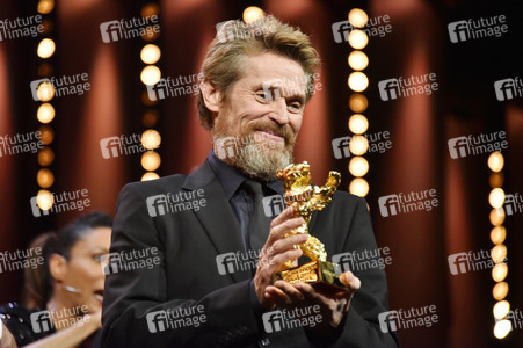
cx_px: 262
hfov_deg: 6.9
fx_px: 4355
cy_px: 174
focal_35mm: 300
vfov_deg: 4.6
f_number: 5.6
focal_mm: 300
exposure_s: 1/125
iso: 4000
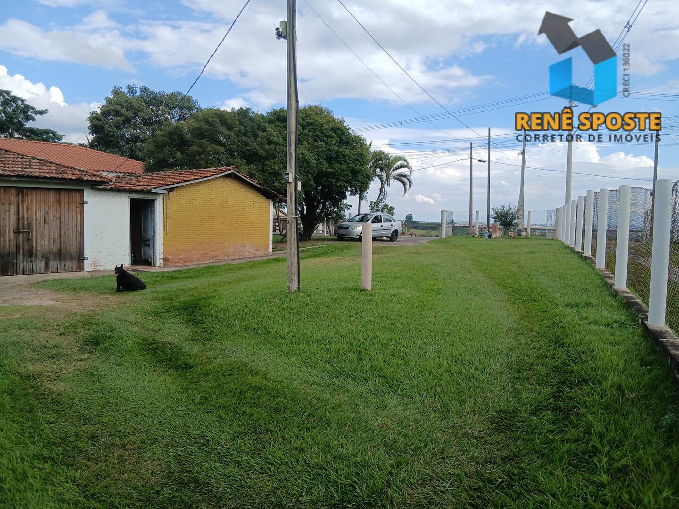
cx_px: 340
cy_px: 254
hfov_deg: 67.3
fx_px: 510
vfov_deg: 53.1
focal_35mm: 26
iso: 20
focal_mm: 3.98
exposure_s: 1/380
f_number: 1.8
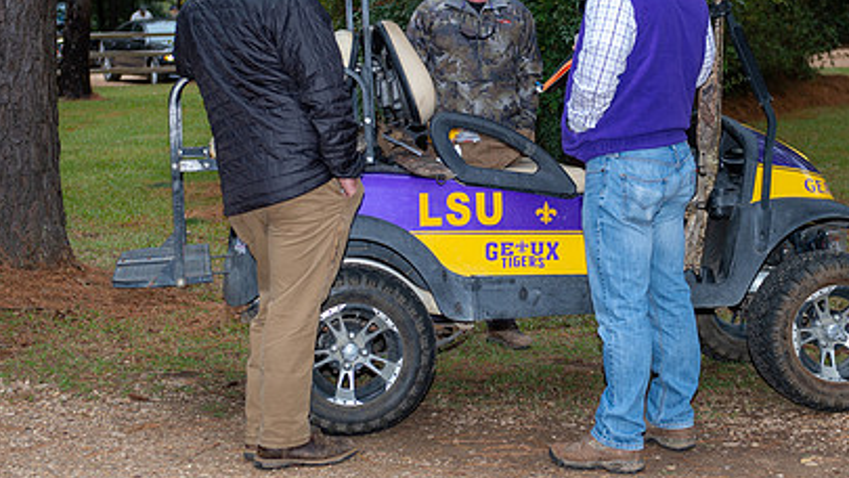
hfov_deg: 28.2
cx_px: 503
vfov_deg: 16.1
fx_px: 1689
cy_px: 161
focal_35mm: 75
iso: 400
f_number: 3.5
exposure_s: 1/60
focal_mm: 50
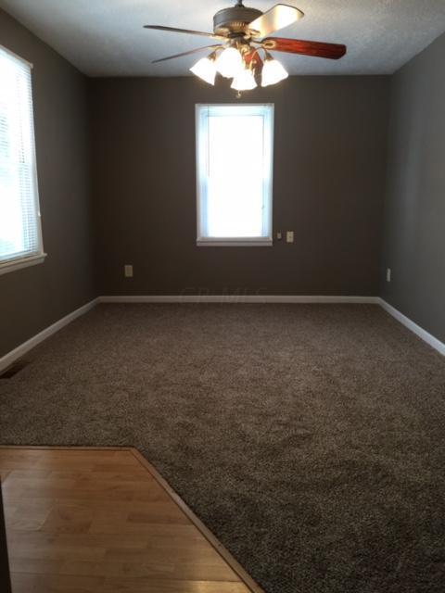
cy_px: 296
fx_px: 497
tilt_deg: -9.8
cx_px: 222
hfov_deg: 48.2
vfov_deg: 61.7
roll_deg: -0.7
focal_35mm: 29
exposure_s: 1/15
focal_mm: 4.15
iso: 32
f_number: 2.2
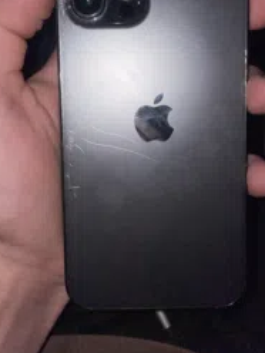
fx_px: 429
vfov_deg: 44.2
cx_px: 141
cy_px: 121
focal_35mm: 42
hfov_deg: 34.3
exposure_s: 1/62
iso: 32
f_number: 1.6
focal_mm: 4.2
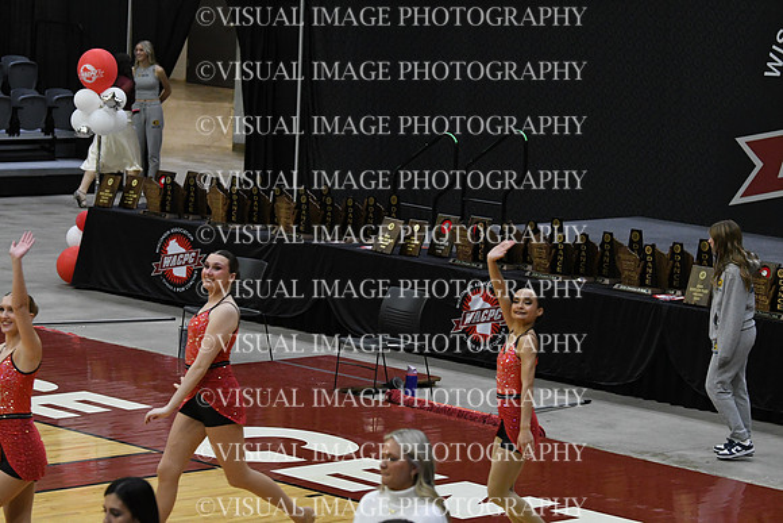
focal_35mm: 147
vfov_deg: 9.3
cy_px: 262
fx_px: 3198
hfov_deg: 14.0
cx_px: 392
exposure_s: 1/500
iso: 5000
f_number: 4
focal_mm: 98
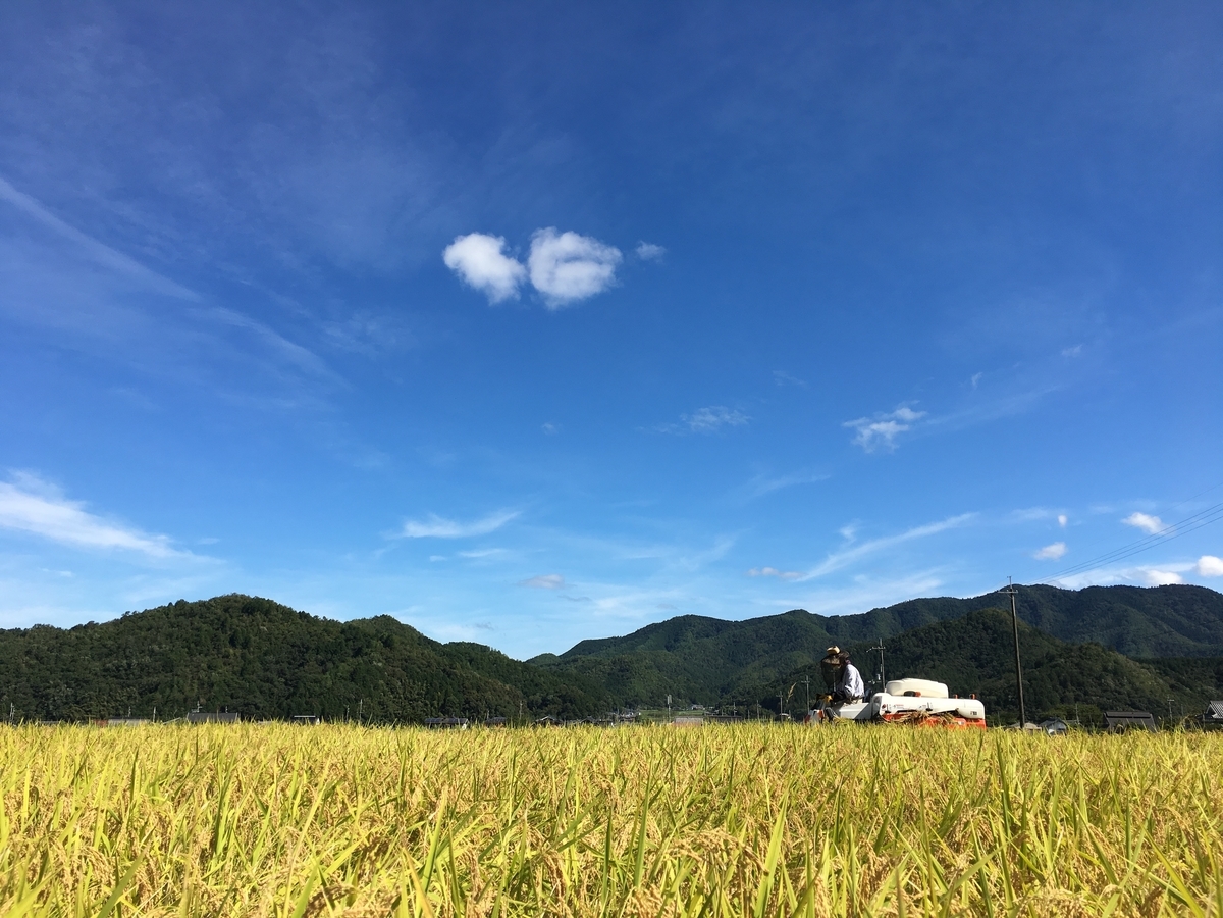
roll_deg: -0.8
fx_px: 1025
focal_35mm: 29
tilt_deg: +14.3
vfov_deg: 48.2
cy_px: 459
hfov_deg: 61.7
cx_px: 612
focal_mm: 4.15
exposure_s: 1/1832
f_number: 2.2
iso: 25
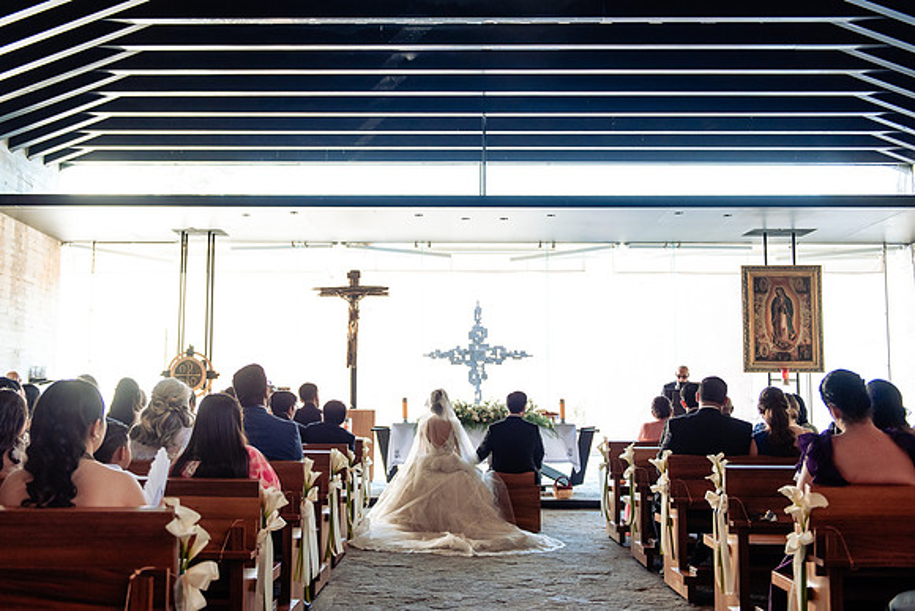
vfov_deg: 31.9
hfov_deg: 46.3
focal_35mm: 42
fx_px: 1069
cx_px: 422
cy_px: 293
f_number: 3.2
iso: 800
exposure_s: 1/400
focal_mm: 38
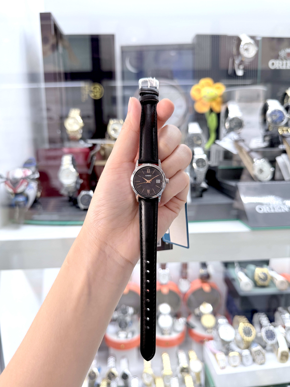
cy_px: 194
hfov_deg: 56.8
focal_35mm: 24
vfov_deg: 71.6
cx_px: 145
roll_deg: +1.4
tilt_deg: -10.3
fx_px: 268
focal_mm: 6.76
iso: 100
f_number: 1.78
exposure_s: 1/100
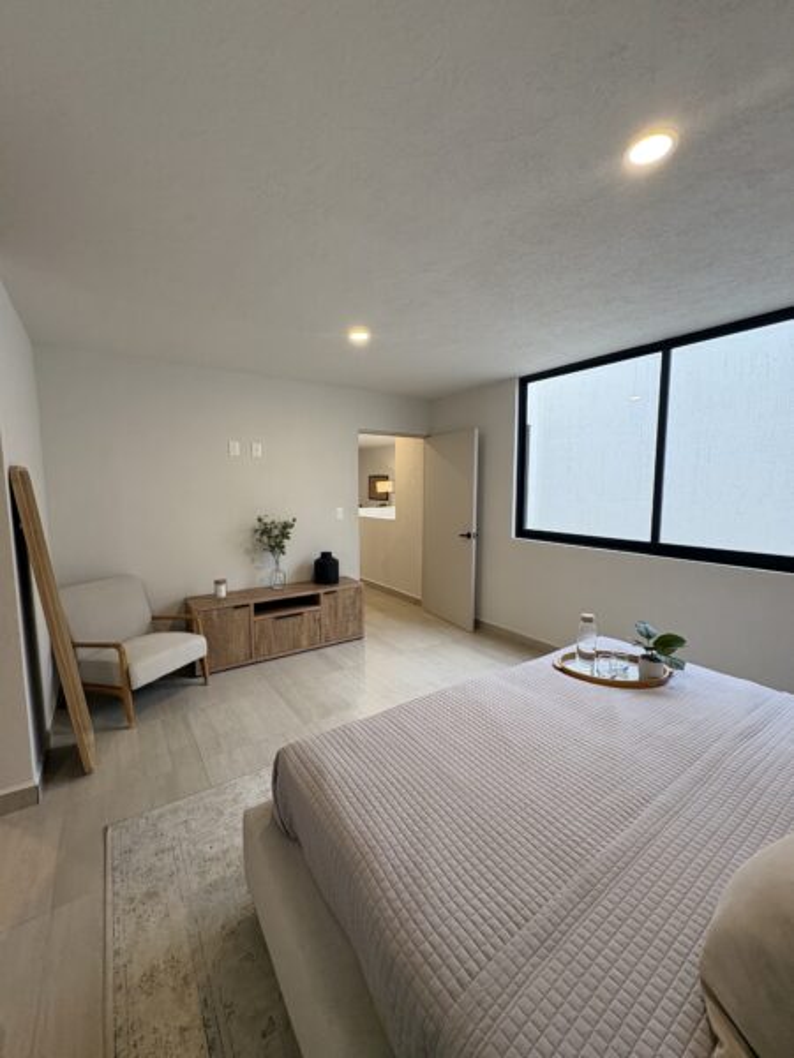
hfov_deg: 85.7
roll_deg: -0.2
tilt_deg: -4.8
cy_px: 529
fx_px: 428
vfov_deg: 102.1
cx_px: 397
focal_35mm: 14
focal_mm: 2.22
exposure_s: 1/99
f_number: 2.2
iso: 160
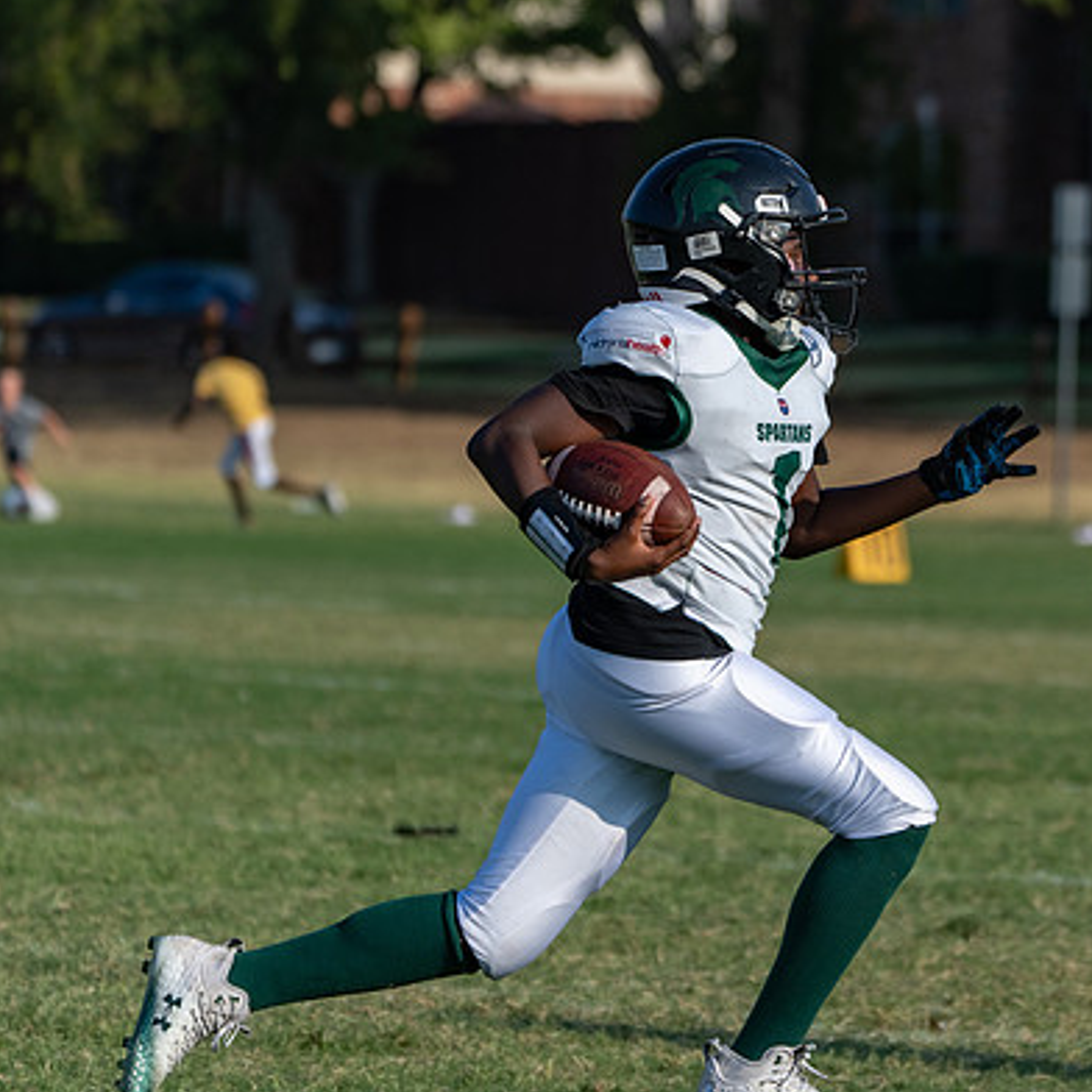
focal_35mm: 348
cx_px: 929
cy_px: 530
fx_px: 12420
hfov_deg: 5.0
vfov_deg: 5.0
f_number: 5.6
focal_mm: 200
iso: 320
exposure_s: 1/2000
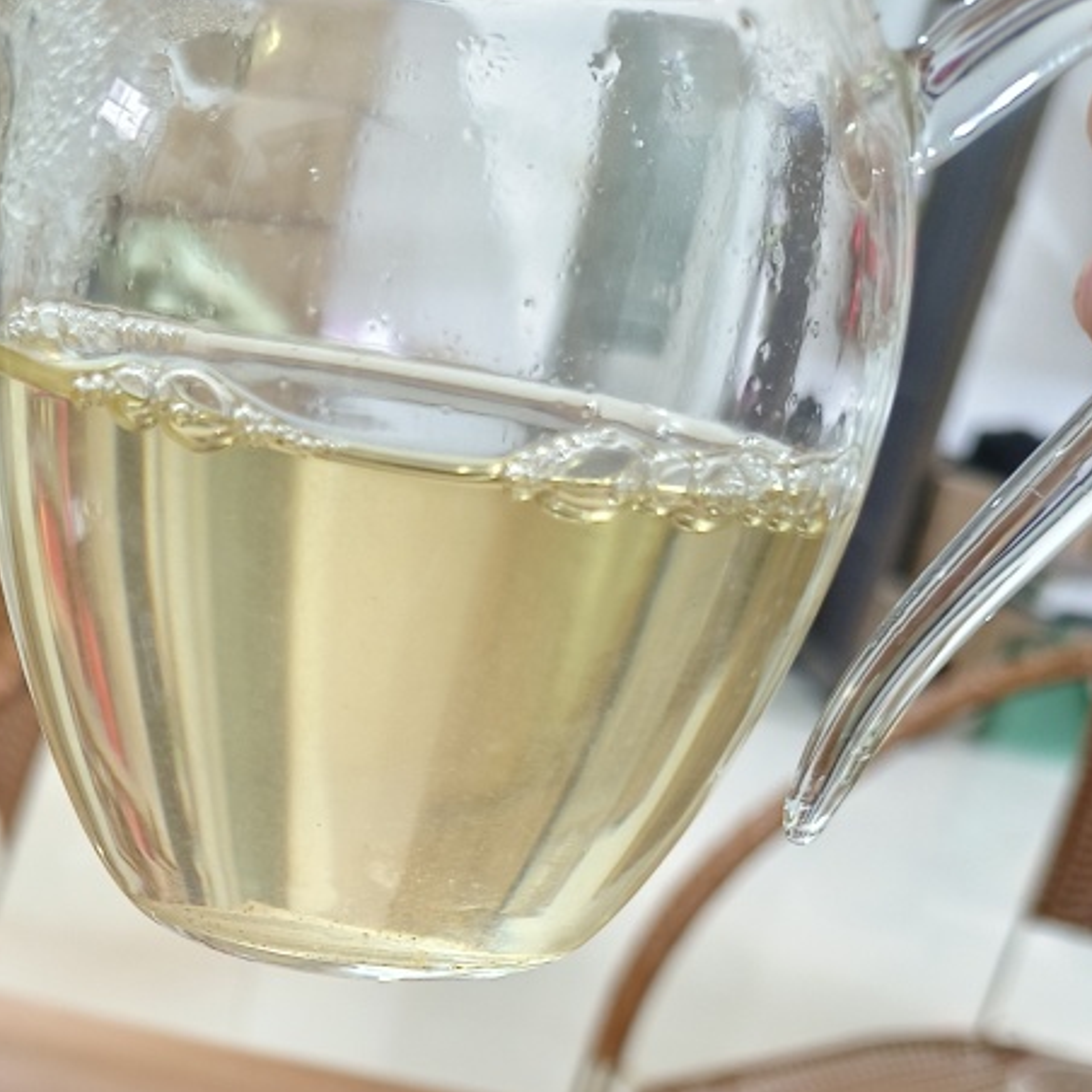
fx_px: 1713
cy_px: 1190
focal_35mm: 48
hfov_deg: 33.8
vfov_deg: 31.5
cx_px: 155
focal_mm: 5.56
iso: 451
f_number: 1.88
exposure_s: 1/50
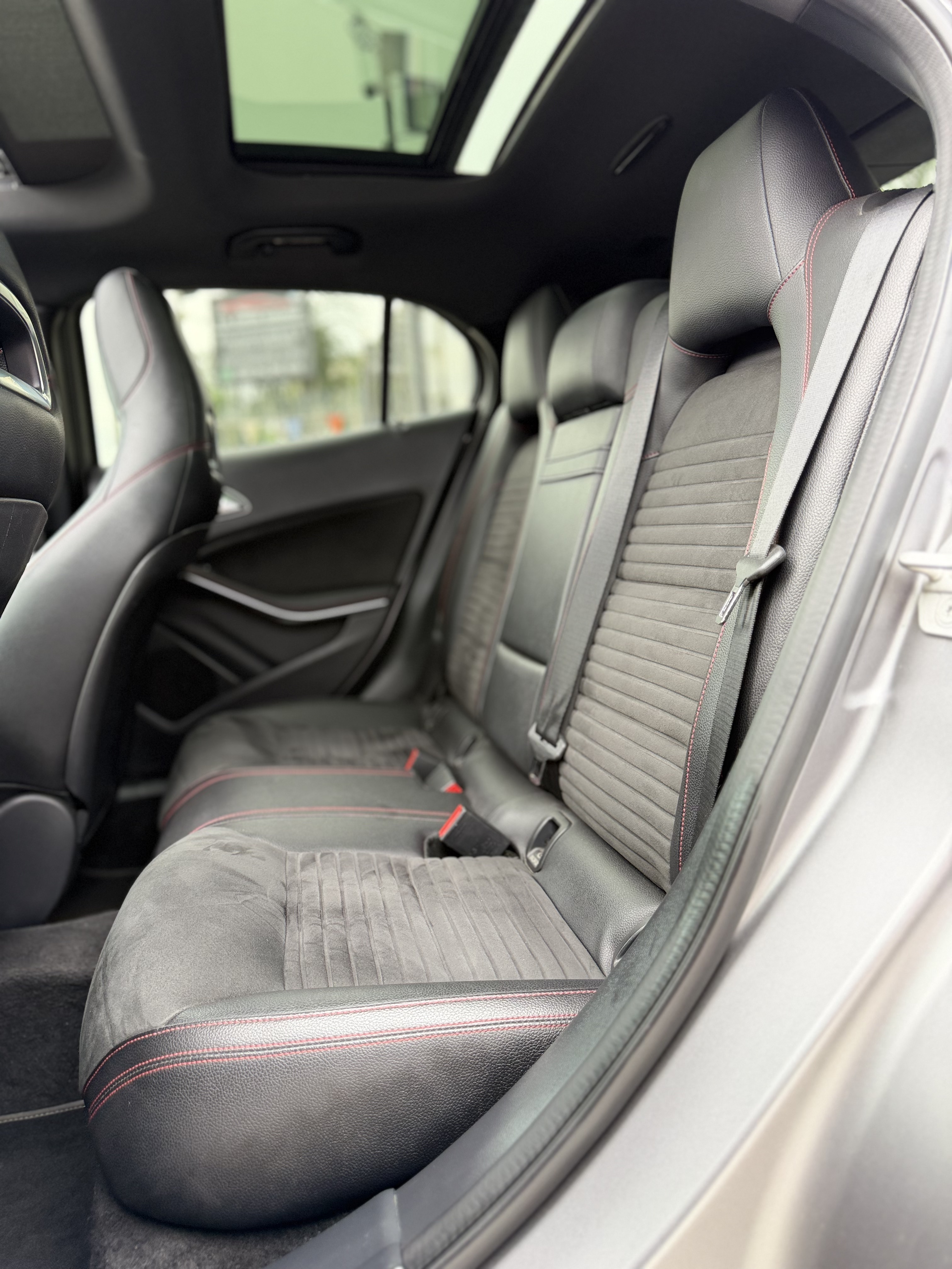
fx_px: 880
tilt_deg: -8.3
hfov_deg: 56.8
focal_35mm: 24
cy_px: 634
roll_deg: +4.2
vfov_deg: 71.6
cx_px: 476
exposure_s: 1/216
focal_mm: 6.76
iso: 160
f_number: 1.78
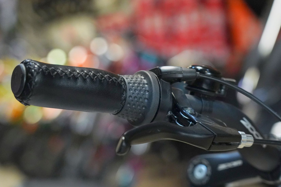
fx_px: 819
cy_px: 104
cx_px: 132
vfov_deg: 13.0
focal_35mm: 105
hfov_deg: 19.5
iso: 10000
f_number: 5
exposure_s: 1/200
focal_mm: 87
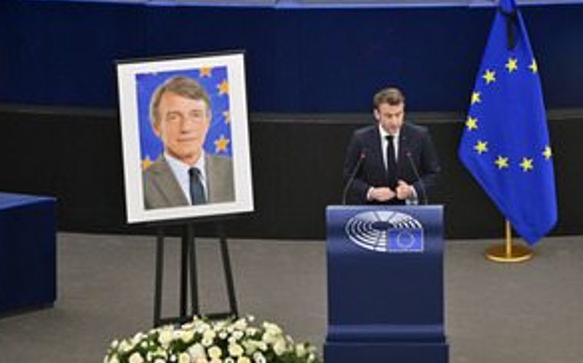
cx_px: 392
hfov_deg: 6.7
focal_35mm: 315
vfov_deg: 4.2
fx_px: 5001
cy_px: 138
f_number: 2.8
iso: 1250
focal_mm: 200
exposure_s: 1/400
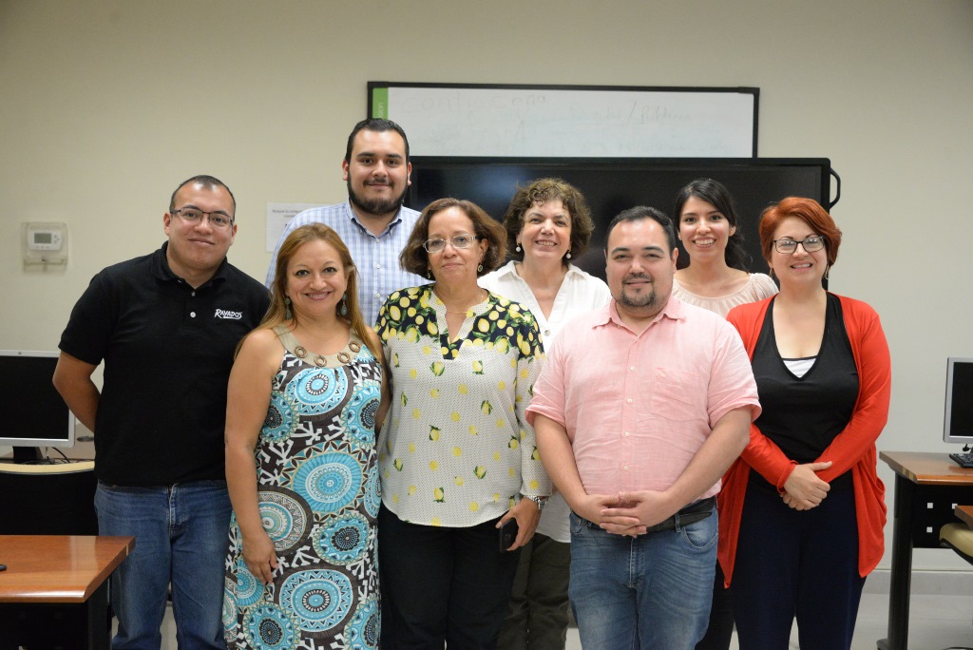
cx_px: 486
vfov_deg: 24.7
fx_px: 1487
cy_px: 325
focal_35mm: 55
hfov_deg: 36.2
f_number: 5.6
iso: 5000
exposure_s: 1/160
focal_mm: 55
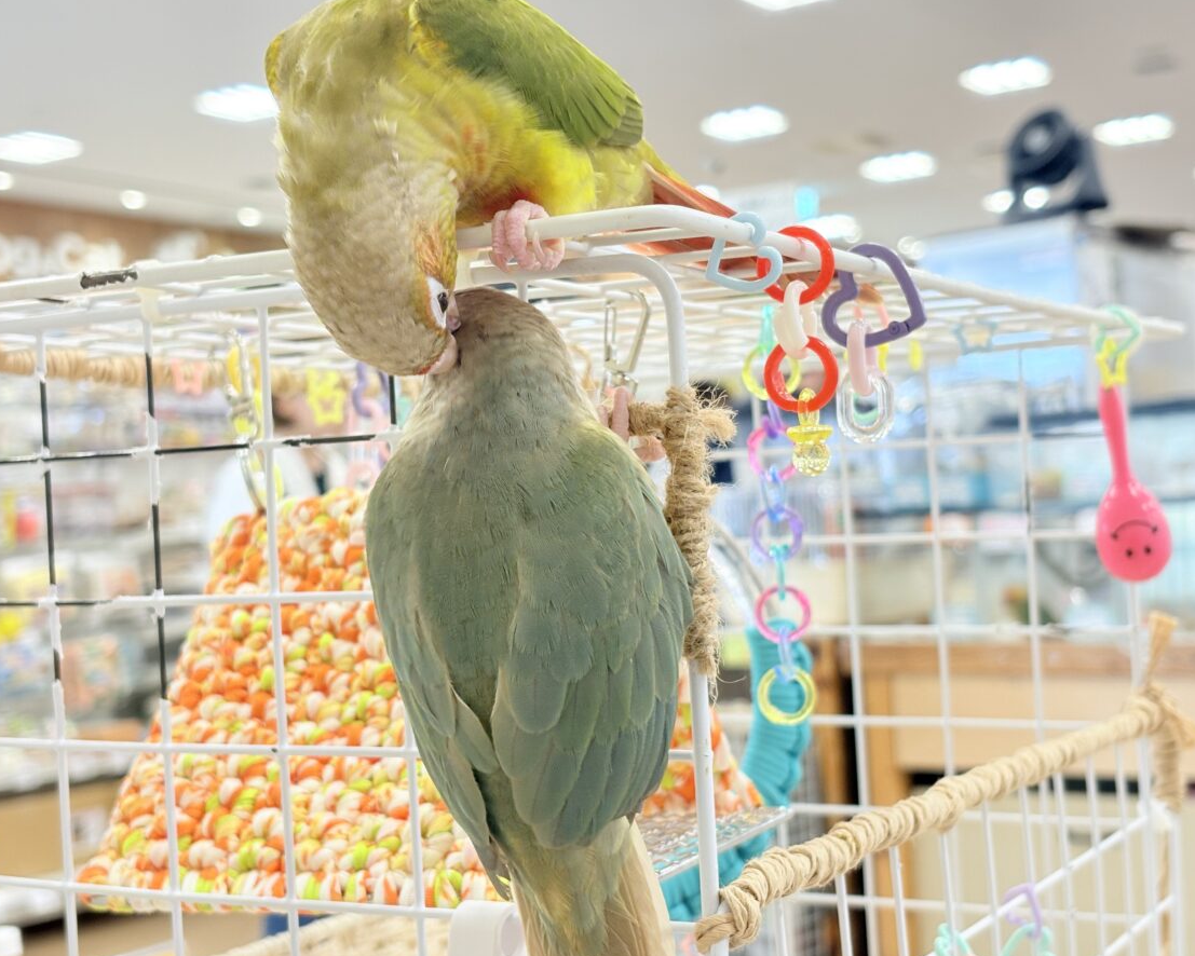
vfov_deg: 27.6
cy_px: 481
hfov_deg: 34.1
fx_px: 1946
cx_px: 603
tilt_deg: +1.7
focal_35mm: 55
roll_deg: +3.7
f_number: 1.6
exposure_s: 1/50
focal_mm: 5.96
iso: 50
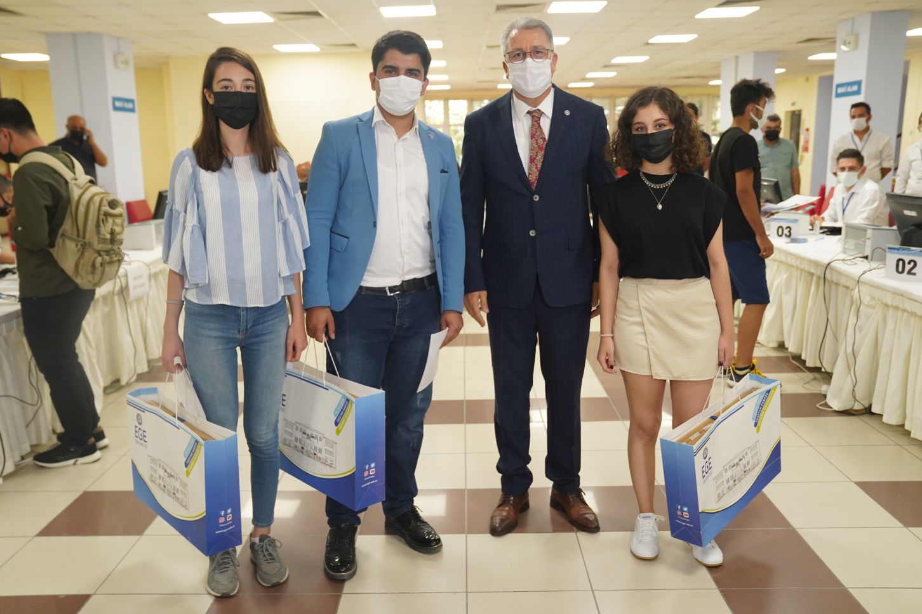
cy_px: 301
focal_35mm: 31
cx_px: 461
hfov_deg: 60.3
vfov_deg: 42.3
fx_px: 794
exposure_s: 1/200
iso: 3200
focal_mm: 30
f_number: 3.5
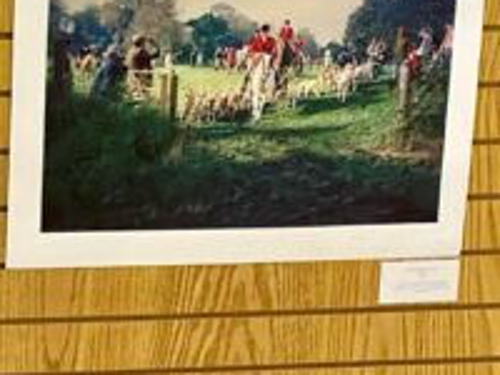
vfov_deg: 13.7
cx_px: -245
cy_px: -105
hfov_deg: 17.1
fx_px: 1502
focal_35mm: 104
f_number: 1.8
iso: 320
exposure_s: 1/60
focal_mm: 4.25
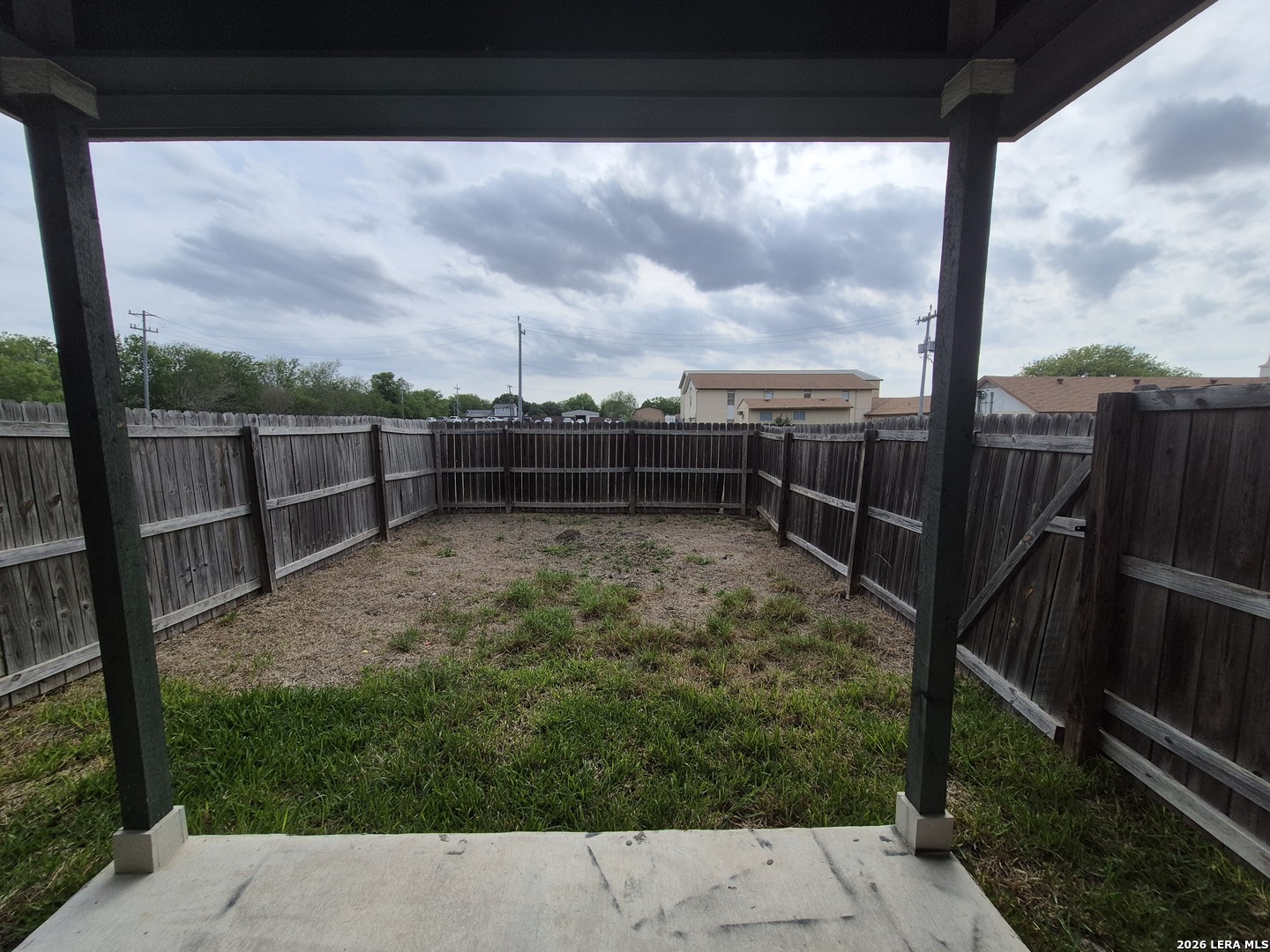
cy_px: 476
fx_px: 477
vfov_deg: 89.9
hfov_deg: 106.2
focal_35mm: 13
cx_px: 635
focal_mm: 1.74
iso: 50
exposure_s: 1/2160
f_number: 2.2
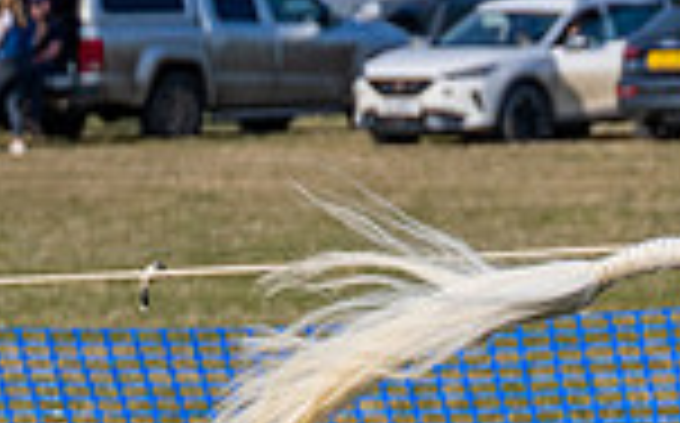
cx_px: 1237
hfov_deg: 3.4
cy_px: 427
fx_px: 11533
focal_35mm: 623
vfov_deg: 2.1
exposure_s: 1/3200
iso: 100
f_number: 2.8
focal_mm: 70
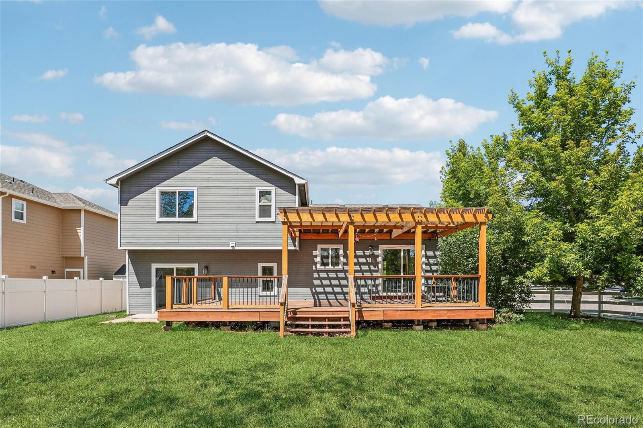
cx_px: 322
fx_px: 295
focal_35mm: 16
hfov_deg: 95.0
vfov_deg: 72.0
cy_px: 214
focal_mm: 11
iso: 100
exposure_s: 1/350
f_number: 8
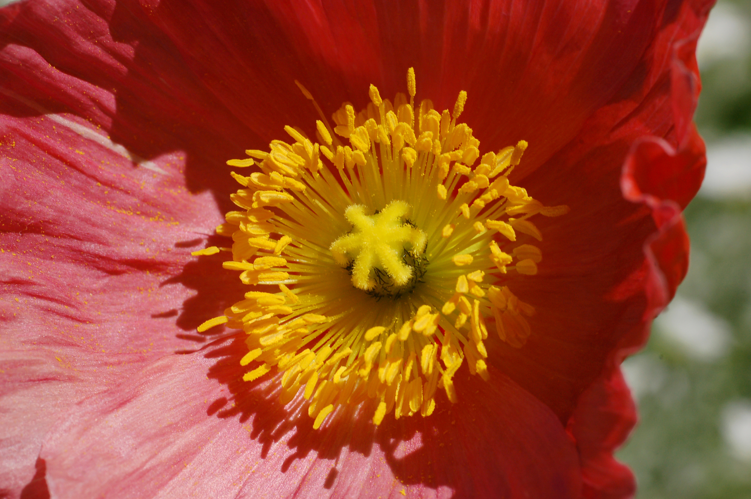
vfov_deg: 13.0
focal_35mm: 105
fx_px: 2188
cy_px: 250
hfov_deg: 19.5
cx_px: 376
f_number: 13
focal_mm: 70
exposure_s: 1/500
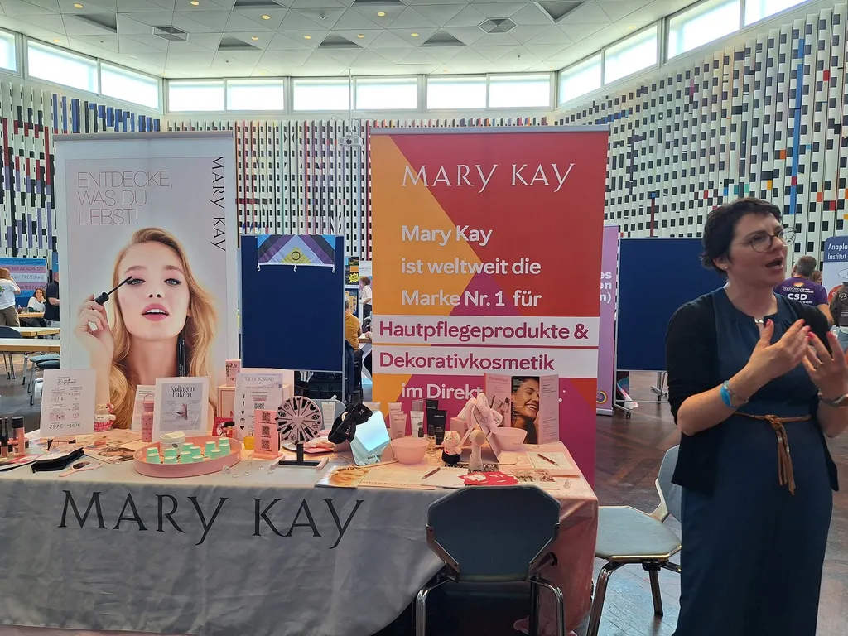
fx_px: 563
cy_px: 318
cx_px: 424
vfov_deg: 58.9
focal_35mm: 23
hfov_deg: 73.9
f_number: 1.8
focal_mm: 5.54
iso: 64
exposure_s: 1/100
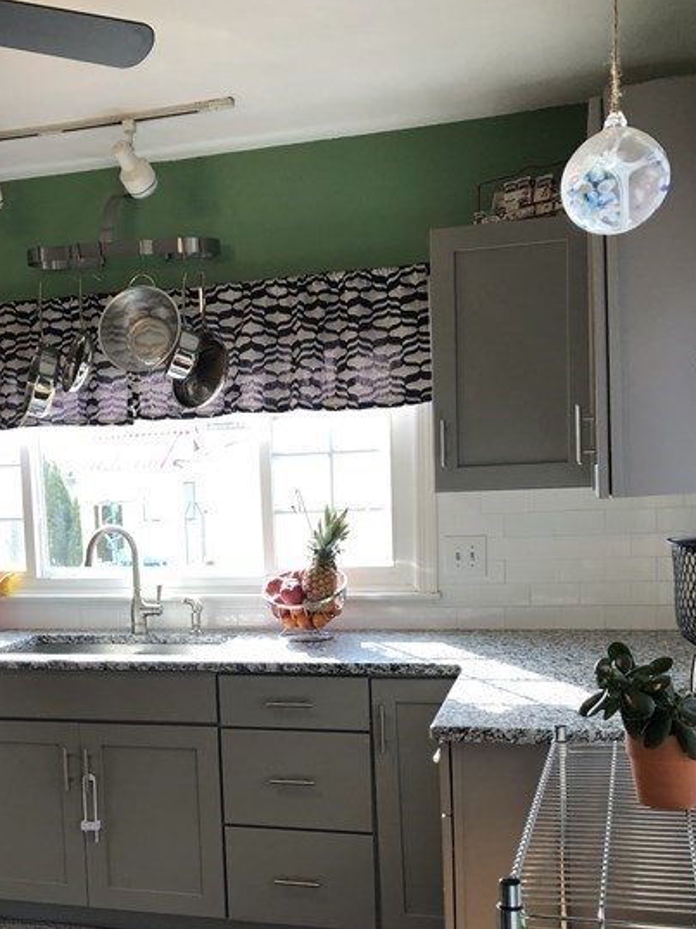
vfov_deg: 46.2
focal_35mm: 40
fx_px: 1073
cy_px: 611
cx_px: 233
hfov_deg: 35.6
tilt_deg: -5.2
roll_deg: +1.9
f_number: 1.8
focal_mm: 3.99
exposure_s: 1/40
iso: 25
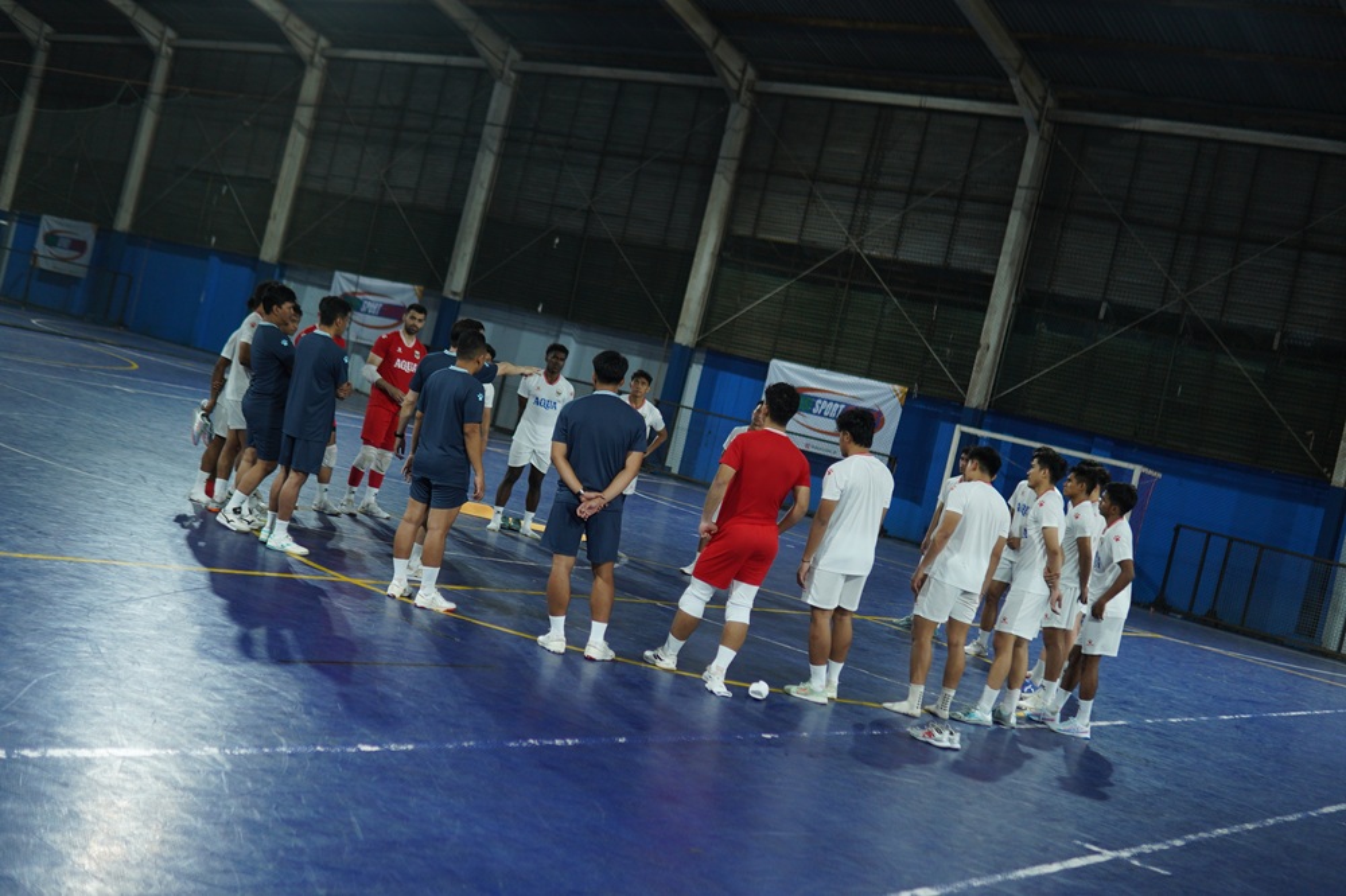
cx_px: 673
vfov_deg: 29.8
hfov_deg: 43.6
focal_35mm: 45
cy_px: 448
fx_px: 1682
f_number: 1.4
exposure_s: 1/125
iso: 250
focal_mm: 30
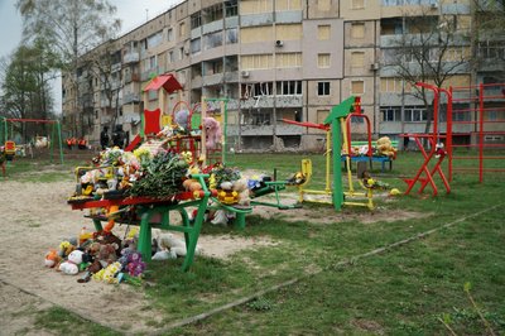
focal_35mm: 33
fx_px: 463
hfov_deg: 57.3
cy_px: 168
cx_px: 252
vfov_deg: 39.9
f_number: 4
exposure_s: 1/640
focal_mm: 22
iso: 500
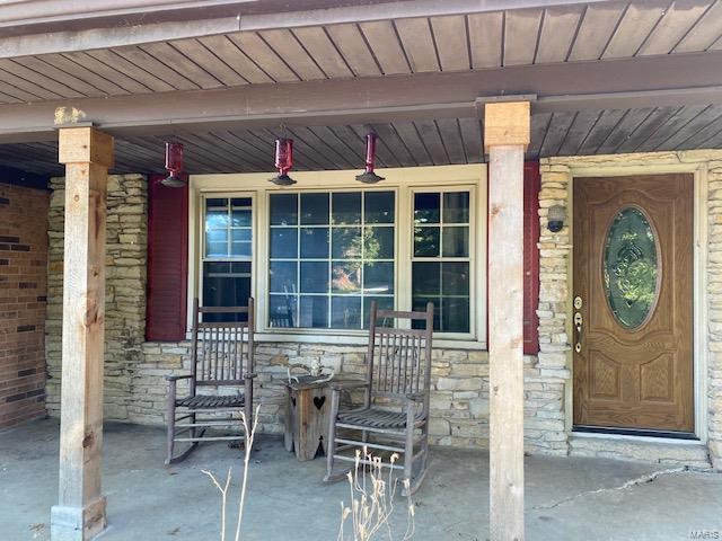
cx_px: 361
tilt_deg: +1.5
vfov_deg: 53.1
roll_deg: -0.1
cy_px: 270
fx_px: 542
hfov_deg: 67.3
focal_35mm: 26
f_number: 1.8
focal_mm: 4.25
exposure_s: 1/105
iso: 125
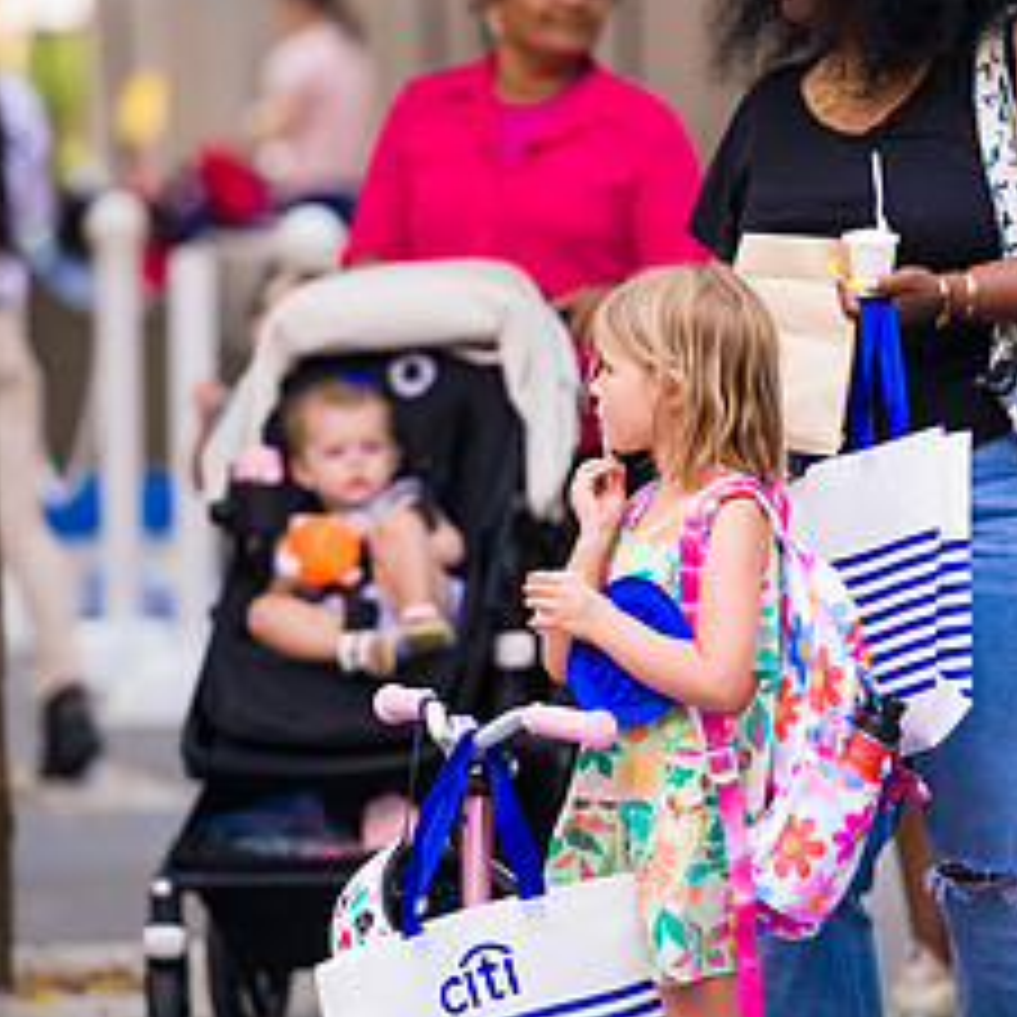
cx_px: 693
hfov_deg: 4.2
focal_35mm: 415
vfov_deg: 4.2
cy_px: 533
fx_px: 13794
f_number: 3.2
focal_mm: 190
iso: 800
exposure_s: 1/640
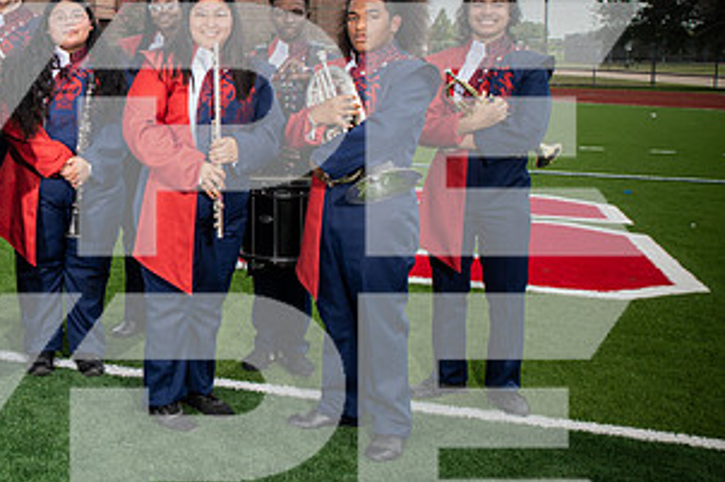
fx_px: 1006
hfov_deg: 36.4
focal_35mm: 50
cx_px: 31
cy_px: 131
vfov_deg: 26.7
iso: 200
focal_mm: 26
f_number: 7.1
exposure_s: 1/400
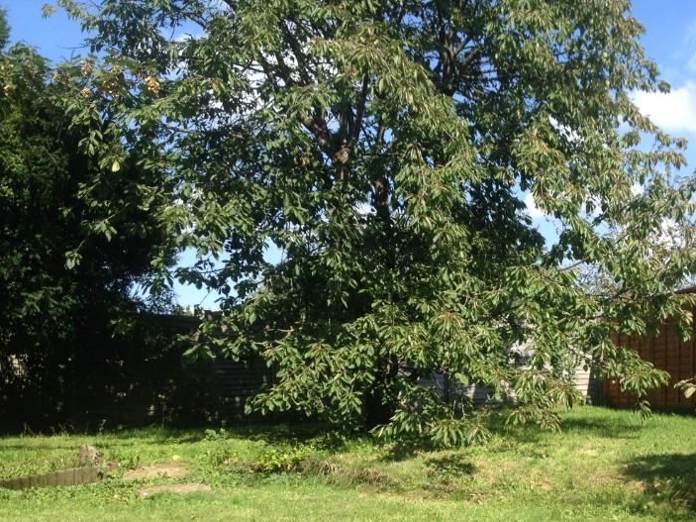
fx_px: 1025
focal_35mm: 51
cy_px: 365
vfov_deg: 28.3
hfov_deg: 37.1
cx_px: 468
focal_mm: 4.28
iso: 50
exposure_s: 1/736
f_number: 2.4
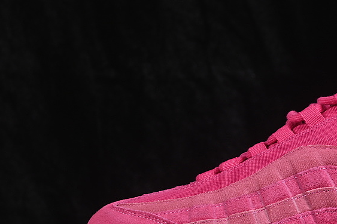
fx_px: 1348
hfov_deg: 14.1
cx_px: 320
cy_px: 167
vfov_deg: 9.5
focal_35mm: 144
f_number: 8
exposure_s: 1/80
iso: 160
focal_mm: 50
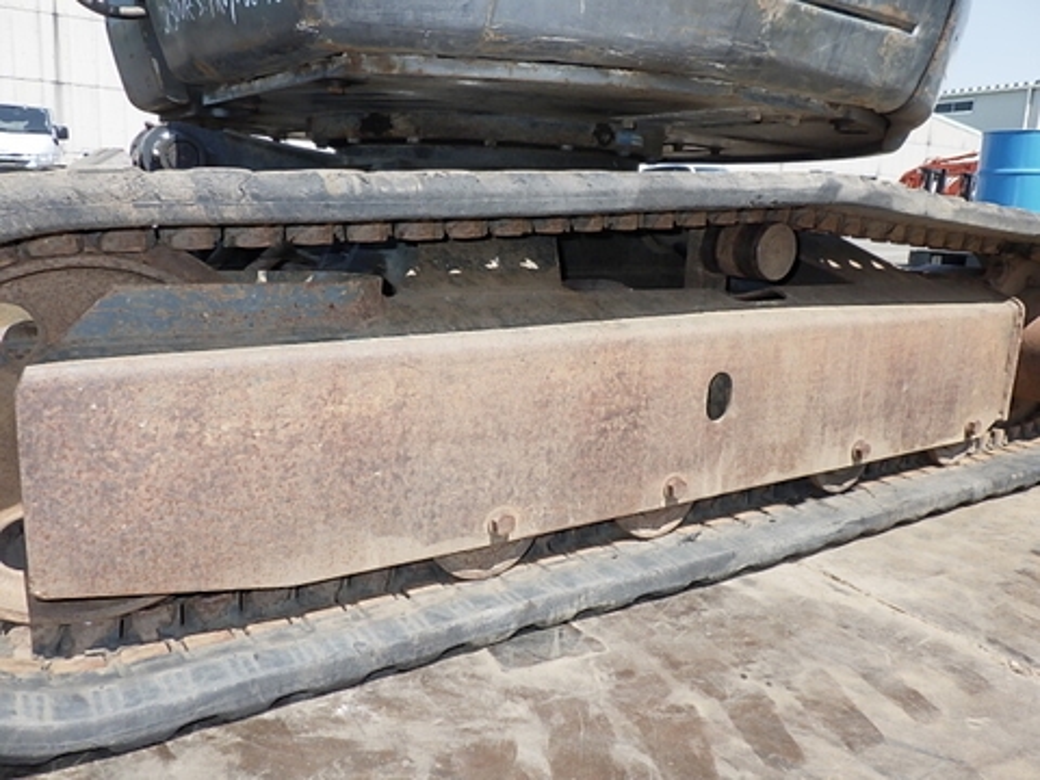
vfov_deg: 49.7
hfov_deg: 63.4
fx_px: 841
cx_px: 520
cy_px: 390
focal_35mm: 28
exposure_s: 1/800
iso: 250
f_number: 4.2
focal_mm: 5
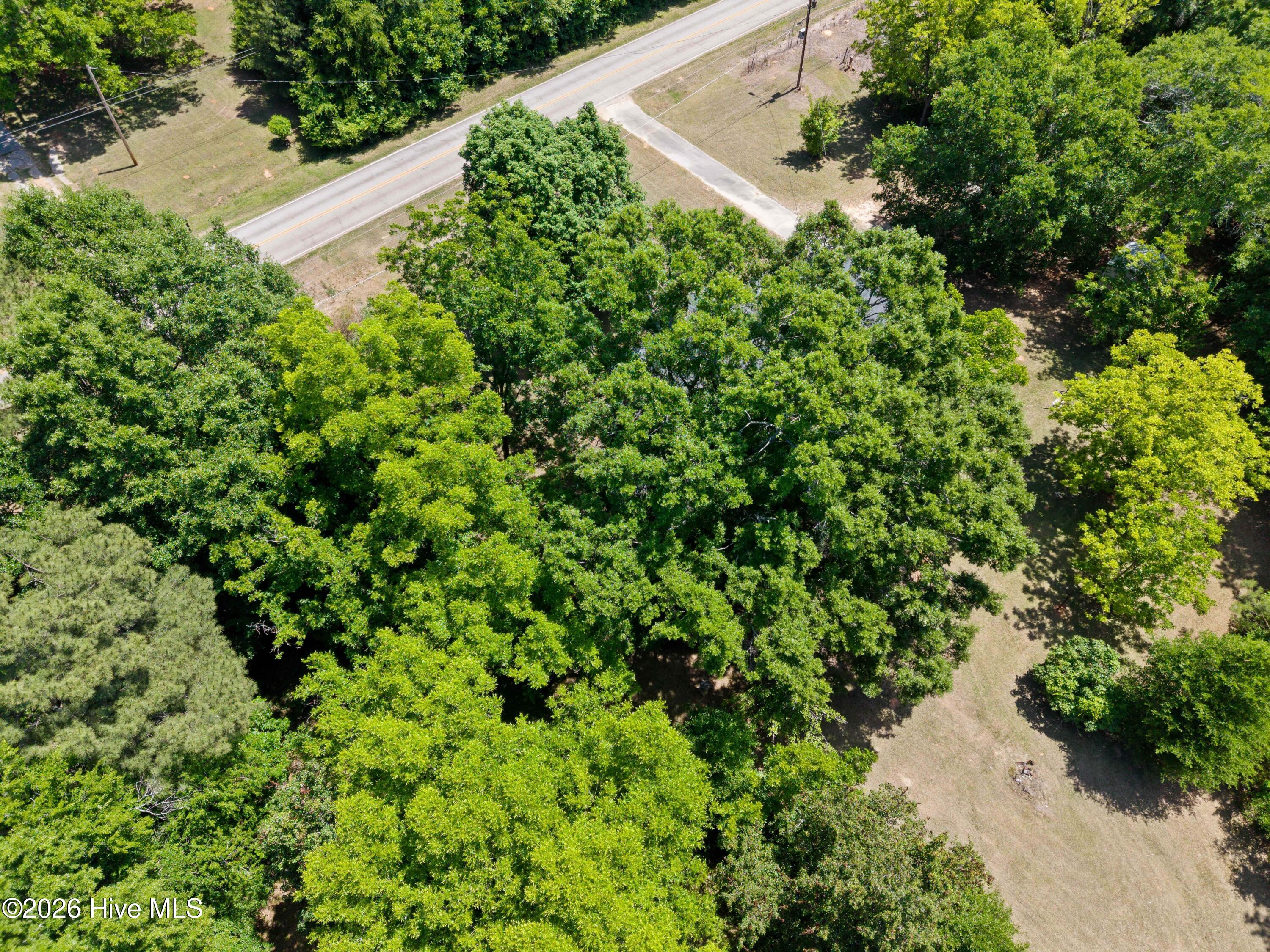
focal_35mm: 24
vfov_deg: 56.8
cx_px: 635
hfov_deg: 71.6
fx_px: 881
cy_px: 476
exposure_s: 1/1000
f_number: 1.8
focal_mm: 8.67
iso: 100
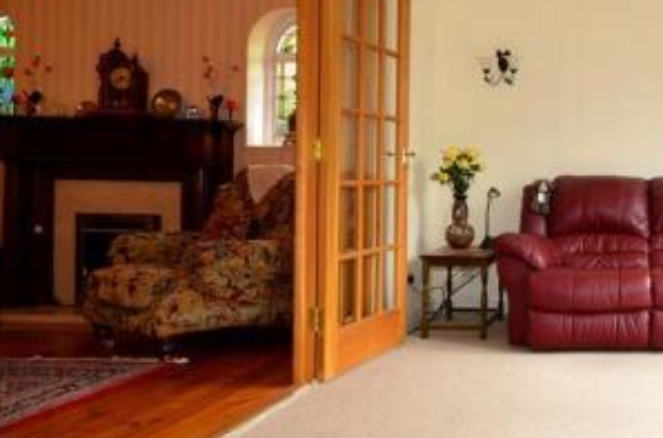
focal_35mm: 33
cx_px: 665
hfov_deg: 47.5
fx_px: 606
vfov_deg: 39.5
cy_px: 165
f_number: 11
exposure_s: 1/6
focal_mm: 10
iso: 200
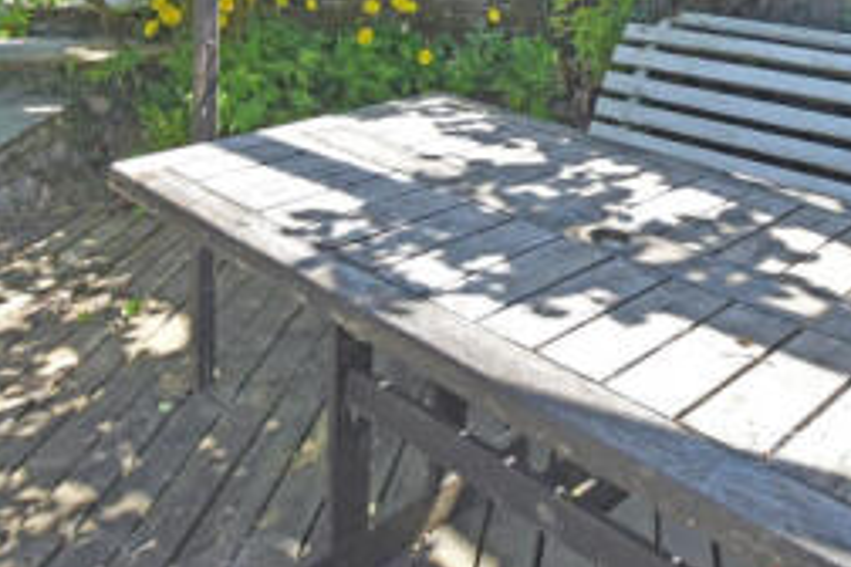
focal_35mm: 39
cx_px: 400
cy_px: -164
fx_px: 922
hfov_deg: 49.5
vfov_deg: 28.3
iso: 220
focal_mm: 10
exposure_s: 1/250
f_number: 5.6
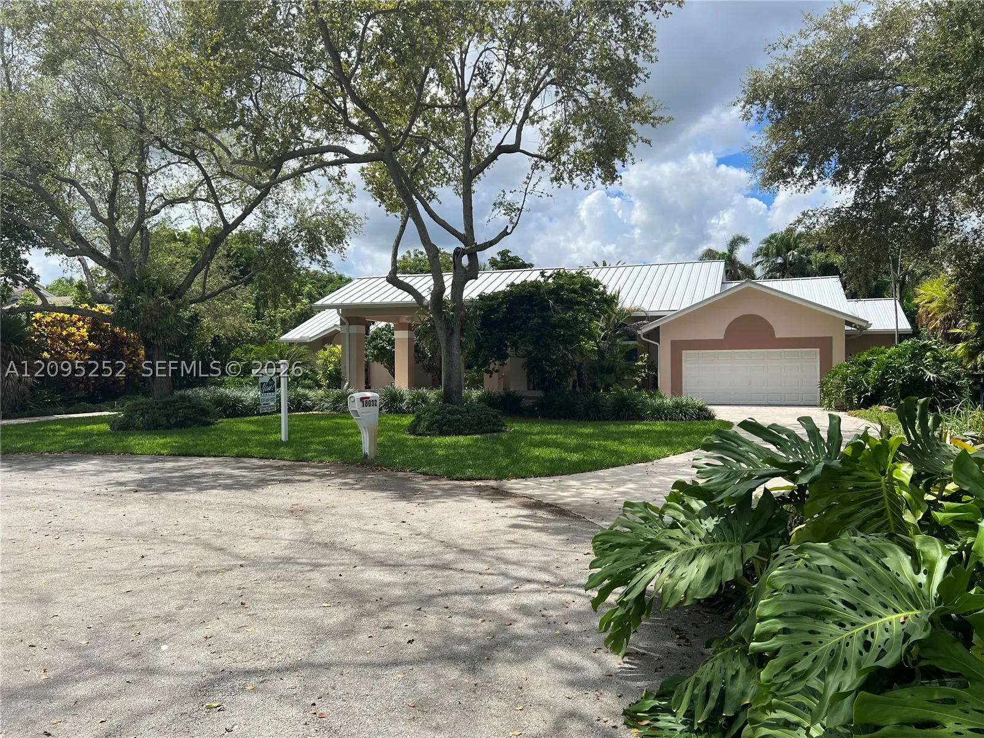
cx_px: 492
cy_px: 369
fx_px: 739
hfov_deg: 67.3
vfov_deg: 53.1
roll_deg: +0.0
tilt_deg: +0.7
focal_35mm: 26
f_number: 1.5
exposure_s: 1/4444
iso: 50
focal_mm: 5.7
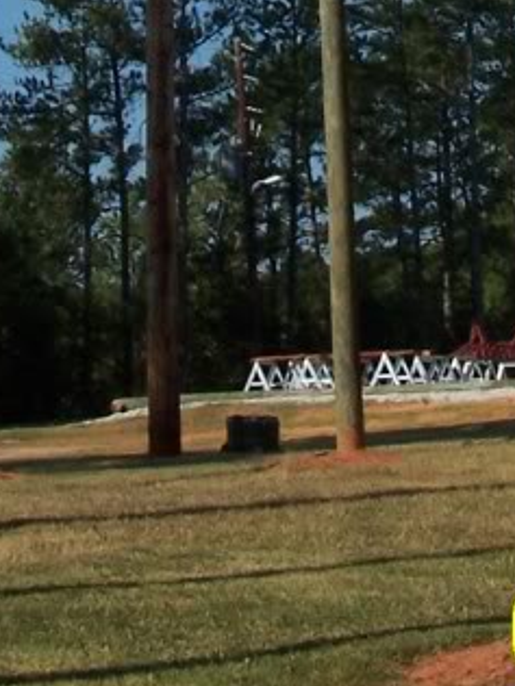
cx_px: 332
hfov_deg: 12.0
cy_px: -319
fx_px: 2440
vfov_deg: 15.0
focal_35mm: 123
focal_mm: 6.3
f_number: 5.6
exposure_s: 1/500
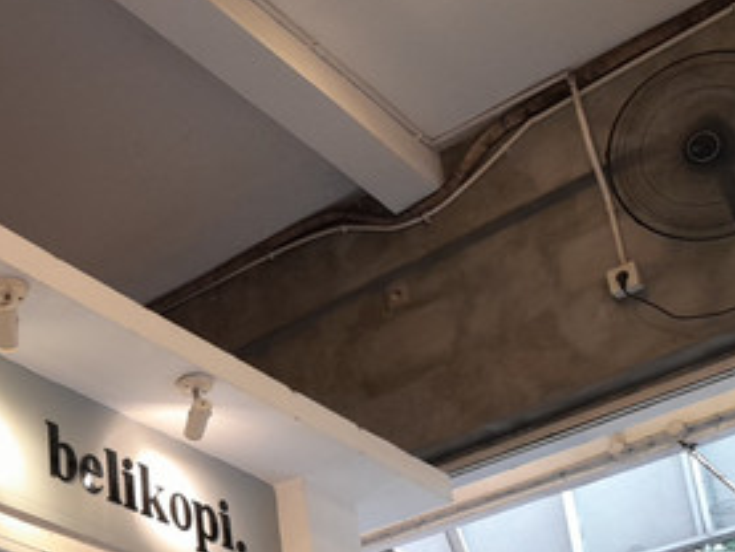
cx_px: -88
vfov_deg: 23.2
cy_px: 576
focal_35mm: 60
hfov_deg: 28.9
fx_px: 1275
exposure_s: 1/50
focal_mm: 3.98
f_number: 1.8
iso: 125
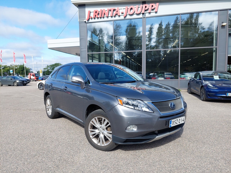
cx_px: 116
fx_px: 167
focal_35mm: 25
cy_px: 86
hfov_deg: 69.4
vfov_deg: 54.9
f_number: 1.8
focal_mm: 5.23
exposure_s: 1/1057
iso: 40
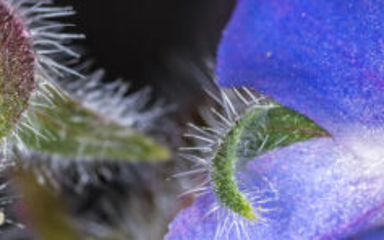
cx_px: 423
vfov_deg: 2.8
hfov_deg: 4.5
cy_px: 191
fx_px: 4834
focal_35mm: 462
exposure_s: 1/250
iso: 50
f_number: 25
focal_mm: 105
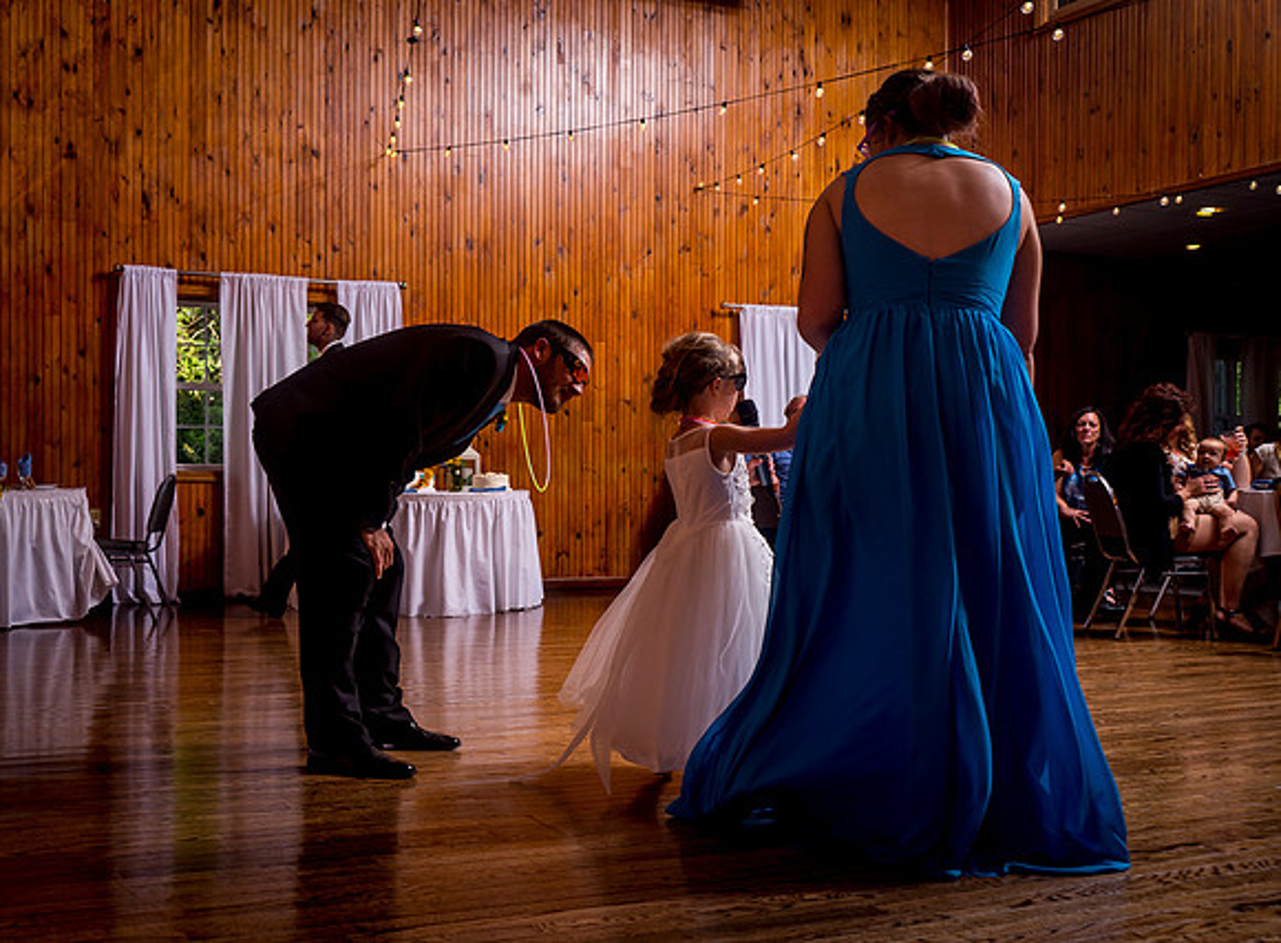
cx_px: 415
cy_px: 514
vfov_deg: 38.6
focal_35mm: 37
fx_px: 1347
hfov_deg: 49.9
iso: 200
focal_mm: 28
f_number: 5.6
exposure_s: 1/125
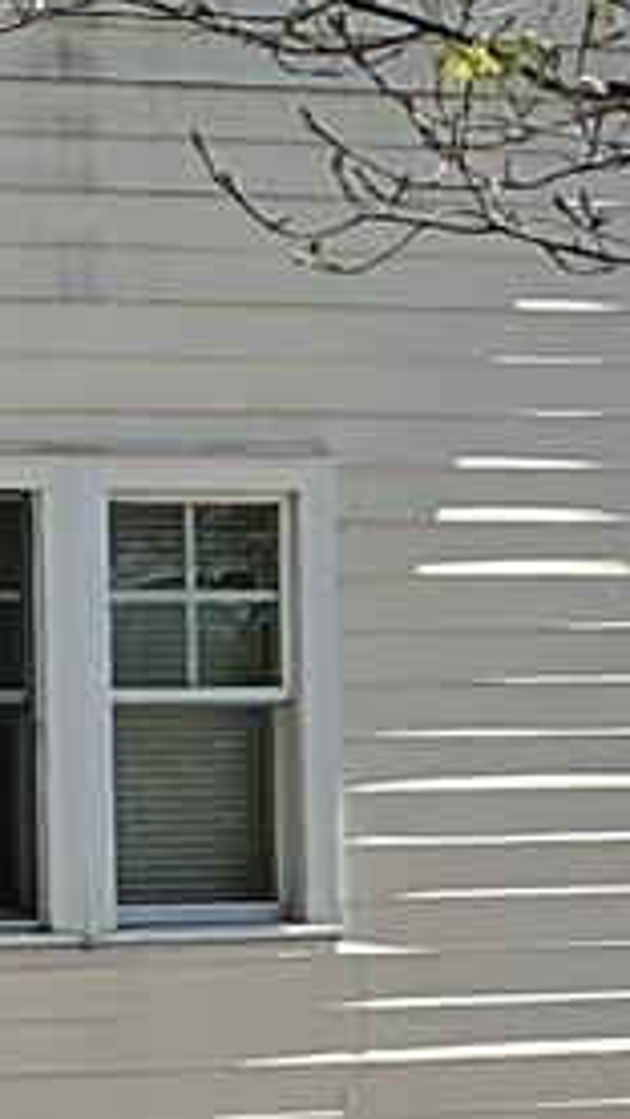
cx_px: -1628
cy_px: 856
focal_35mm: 234
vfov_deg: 9.2
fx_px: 6943
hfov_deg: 4.8
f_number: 1.8
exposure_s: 1/869
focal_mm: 3
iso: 25
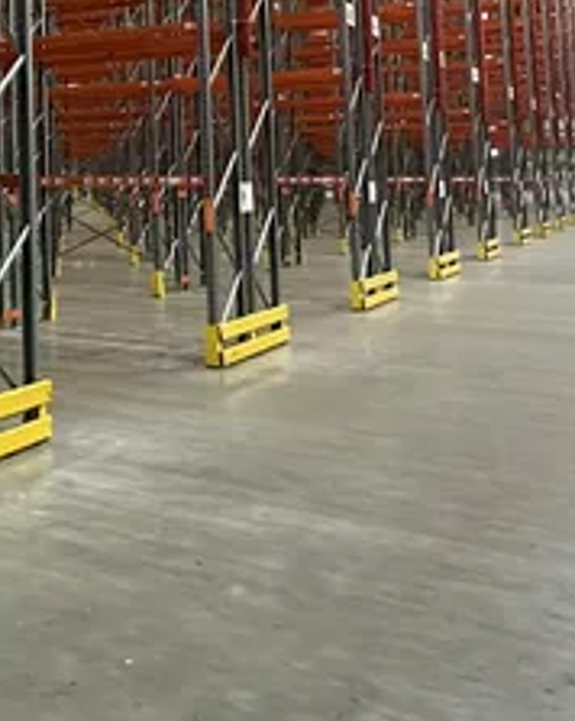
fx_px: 1044
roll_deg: -0.5
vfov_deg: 36.1
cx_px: -194
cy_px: 91
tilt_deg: +5.9
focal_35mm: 49
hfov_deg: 25.9
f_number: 2.2
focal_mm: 2.22
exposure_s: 1/50
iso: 500
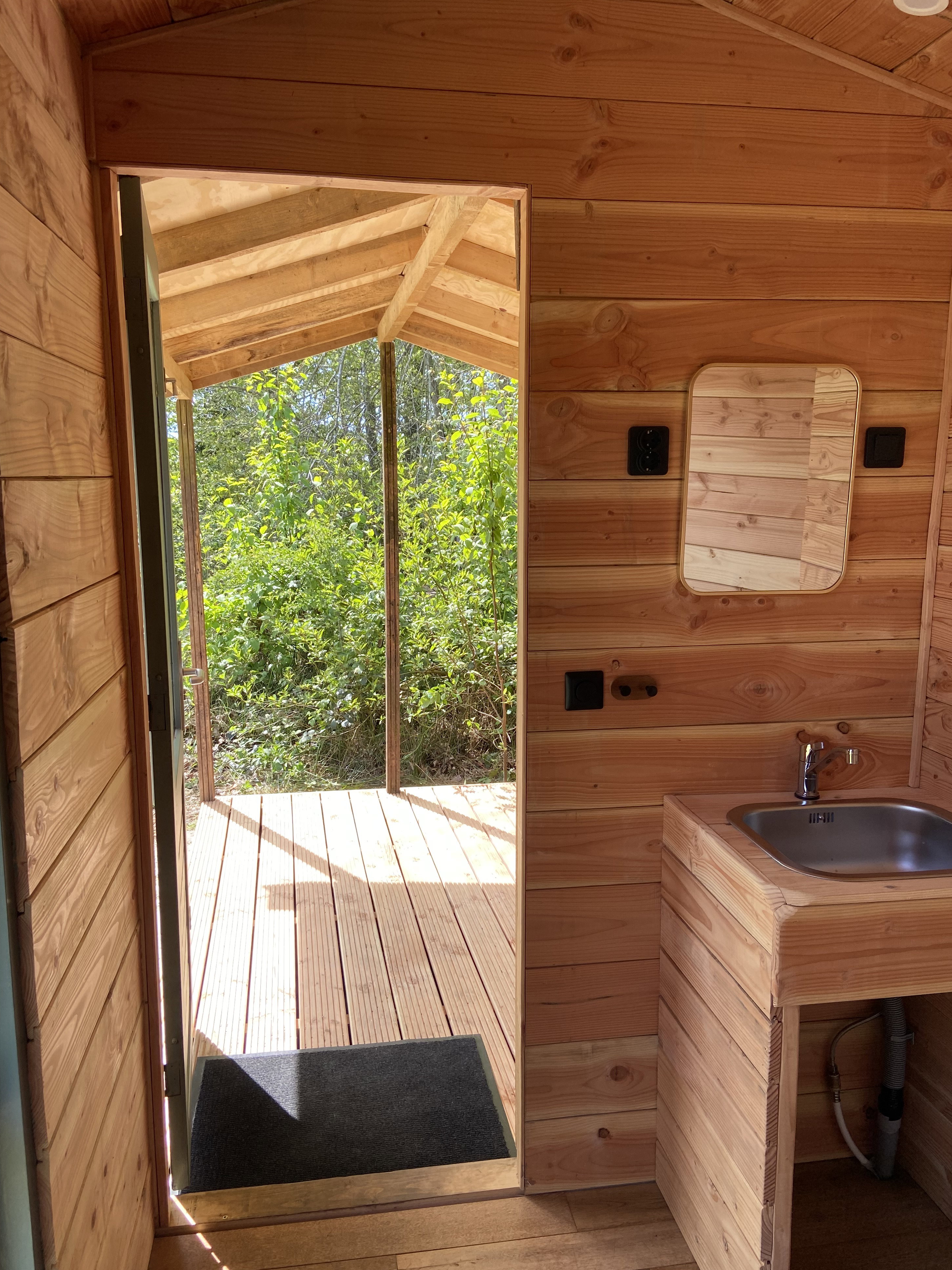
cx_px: 459
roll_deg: -0.1
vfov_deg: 65.3
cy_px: 652
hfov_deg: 51.3
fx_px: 990
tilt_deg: -7.0
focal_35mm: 27
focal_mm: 4.25
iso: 32
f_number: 1.8
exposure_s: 1/228
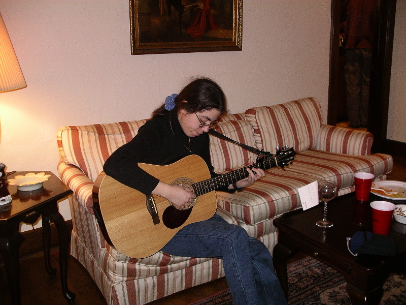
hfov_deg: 50.1
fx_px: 434
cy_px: 152
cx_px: 203
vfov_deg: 38.7
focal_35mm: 37
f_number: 2.8
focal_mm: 7.8
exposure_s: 1/40
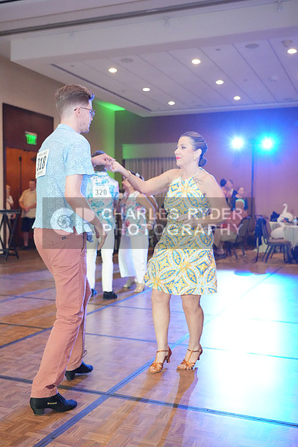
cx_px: 149
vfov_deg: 48.4
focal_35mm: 40
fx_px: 496
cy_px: 224
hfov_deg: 33.4
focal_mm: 40
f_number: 4
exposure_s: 1/400
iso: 12800
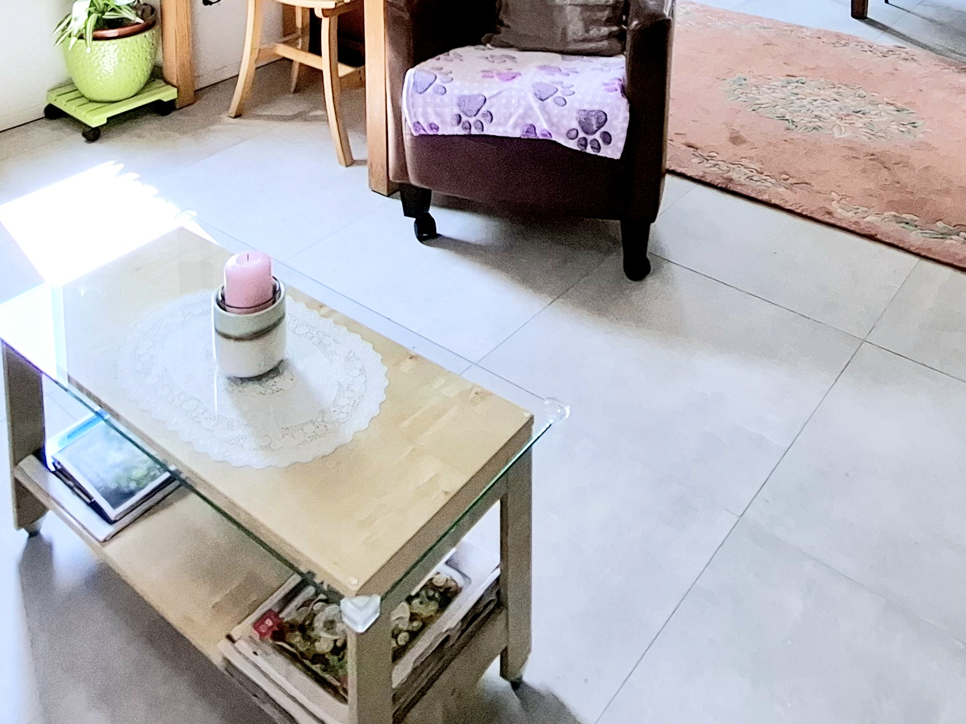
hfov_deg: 52.6
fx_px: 977
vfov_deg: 31.7
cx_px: 495
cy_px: -207
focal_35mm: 35
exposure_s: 1/100
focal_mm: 1.74
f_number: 2.2
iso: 50
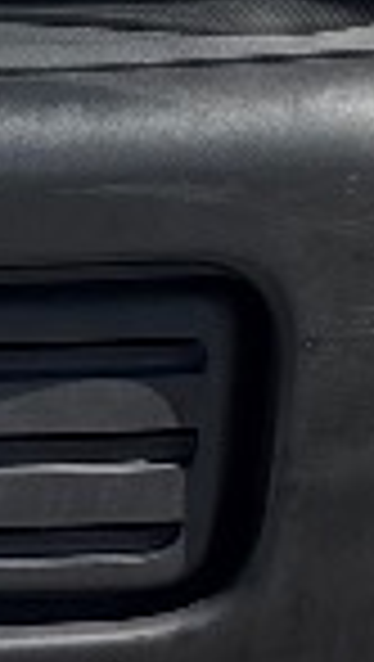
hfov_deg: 4.7
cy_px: -536
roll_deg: -1.5
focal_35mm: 256
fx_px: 4500
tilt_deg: -7.4
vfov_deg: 8.1
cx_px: -27
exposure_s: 1/4673
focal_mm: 6.76
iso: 100
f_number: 1.78
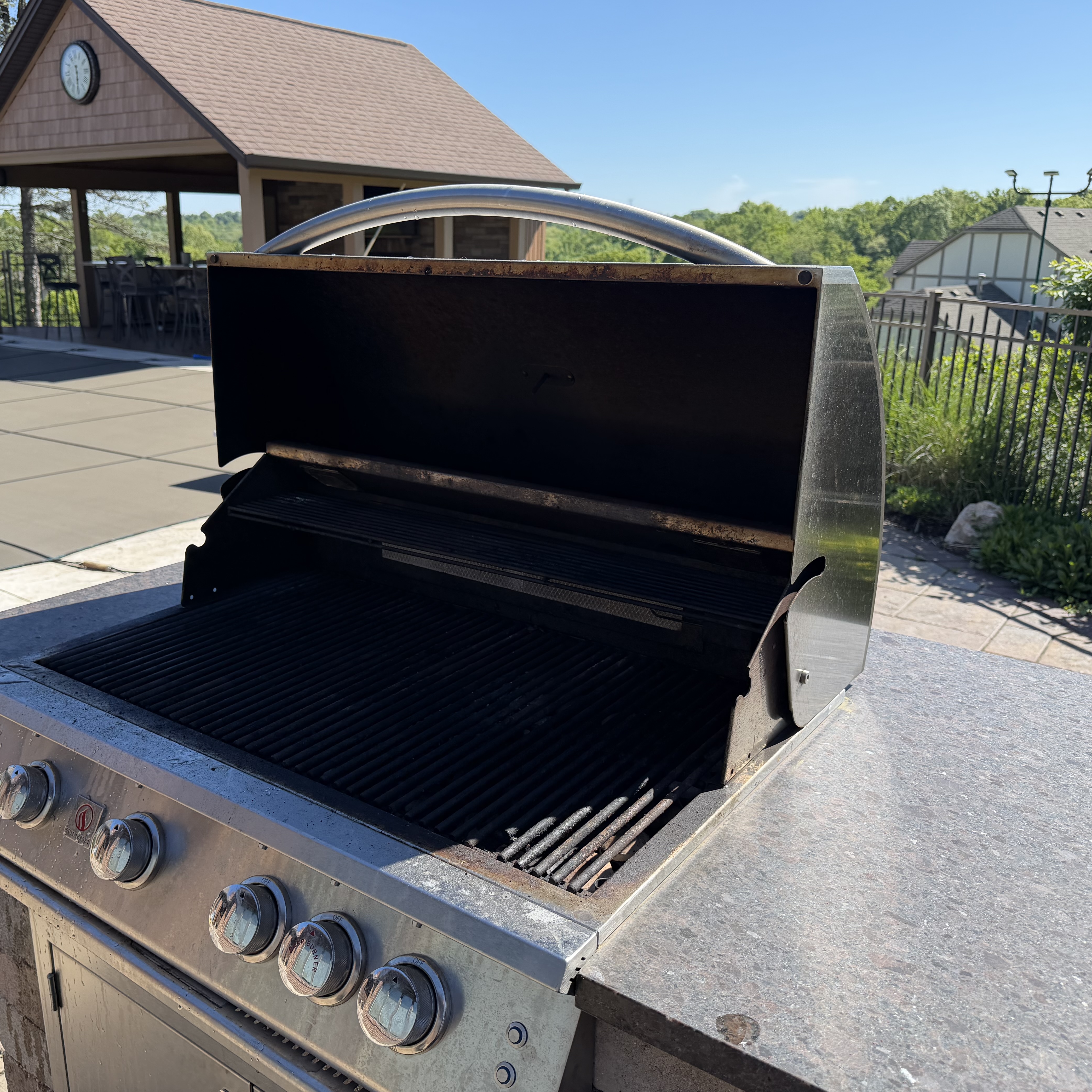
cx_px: 467
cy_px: 537
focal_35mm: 29
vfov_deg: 55.6
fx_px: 1035
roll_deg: -0.1
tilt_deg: -16.2
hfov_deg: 55.4
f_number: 1.78
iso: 100
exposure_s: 1/2525
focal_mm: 6.76
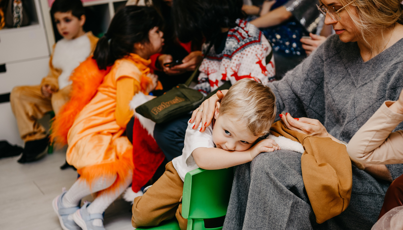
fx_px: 818
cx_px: 207
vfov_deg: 16.0
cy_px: 140
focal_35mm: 76
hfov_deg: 27.7
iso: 250
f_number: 4
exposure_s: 1/160
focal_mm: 70
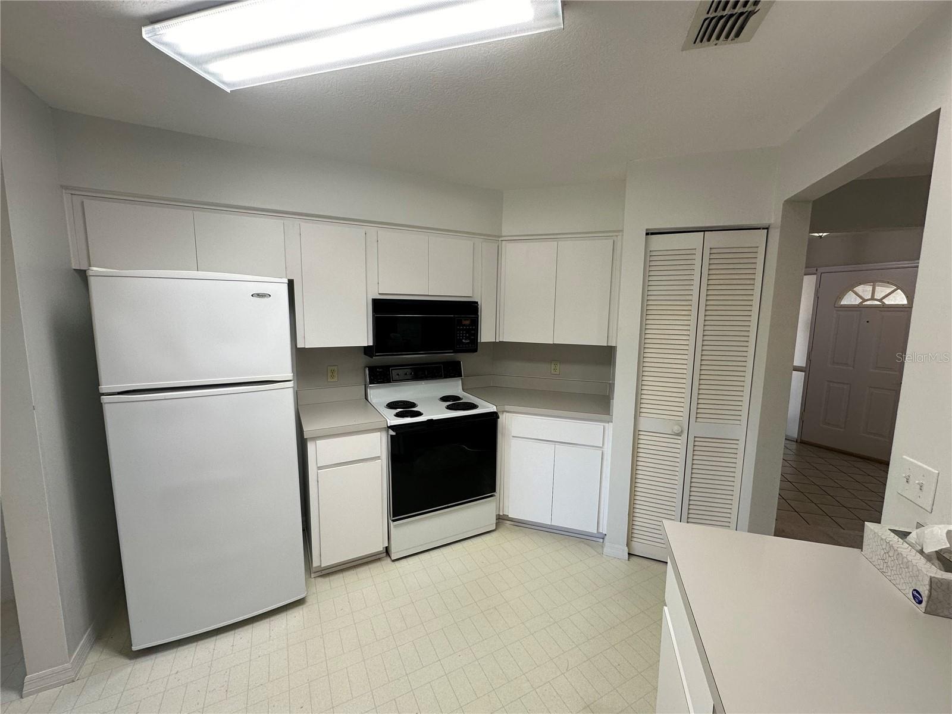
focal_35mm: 14
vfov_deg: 85.7
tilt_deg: -7.1
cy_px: 357
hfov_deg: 102.1
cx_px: 476
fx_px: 385
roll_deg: -0.9
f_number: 2.2
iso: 100
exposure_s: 1/120
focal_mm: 2.22
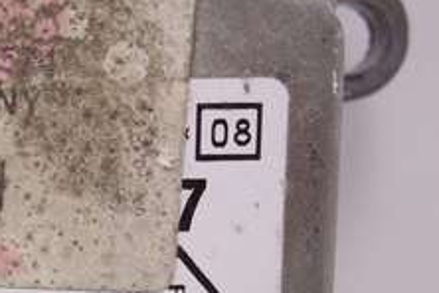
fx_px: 1183
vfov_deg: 13.9
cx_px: -105
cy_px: 299
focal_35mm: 97
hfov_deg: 19.6
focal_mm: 10.4
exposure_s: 1/100
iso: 125
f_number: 2.5
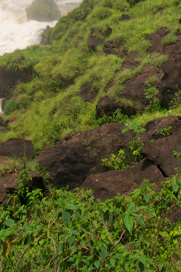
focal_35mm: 94
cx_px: 151
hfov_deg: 14.4
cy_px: -77
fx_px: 711
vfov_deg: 20.0
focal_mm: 24
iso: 200
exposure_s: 1/125
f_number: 9
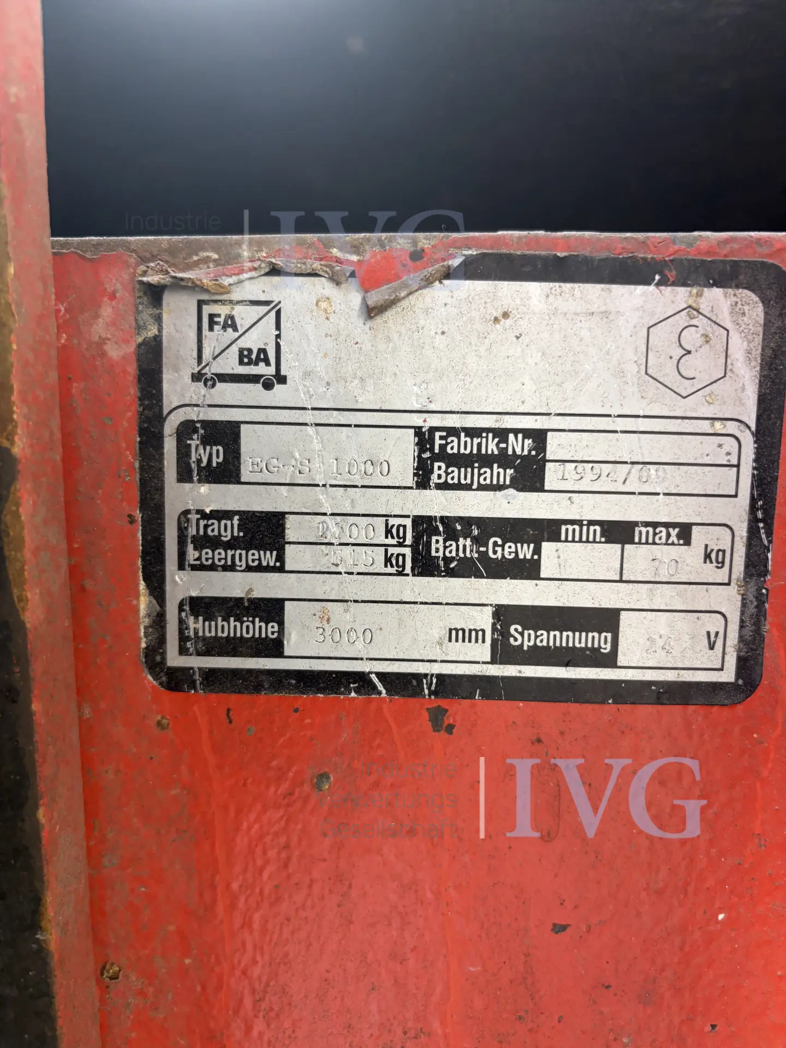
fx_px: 787
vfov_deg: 67.3
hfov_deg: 53.1
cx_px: 393
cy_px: 524
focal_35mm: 26
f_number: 1.6
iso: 125
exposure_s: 1/76
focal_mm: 5.96
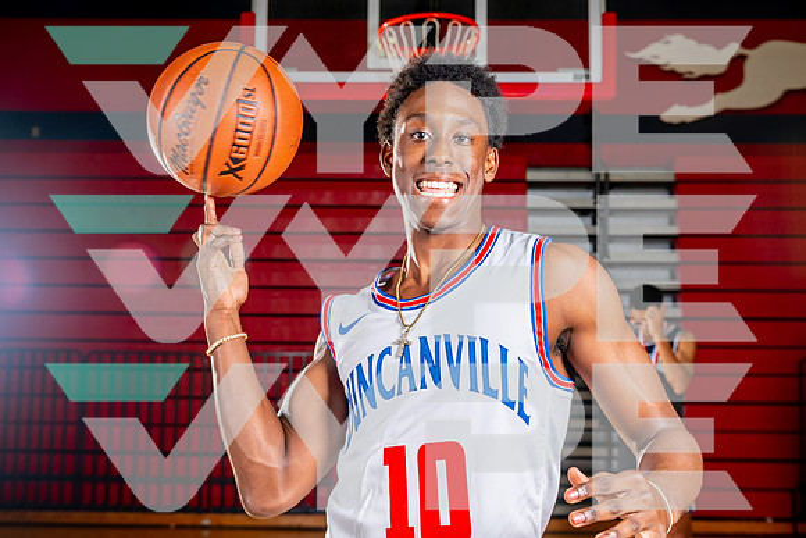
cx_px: 374
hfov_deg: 45.7
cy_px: 249
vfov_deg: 31.4
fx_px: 956
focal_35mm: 43
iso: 100
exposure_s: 1/125
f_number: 5.6
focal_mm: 37
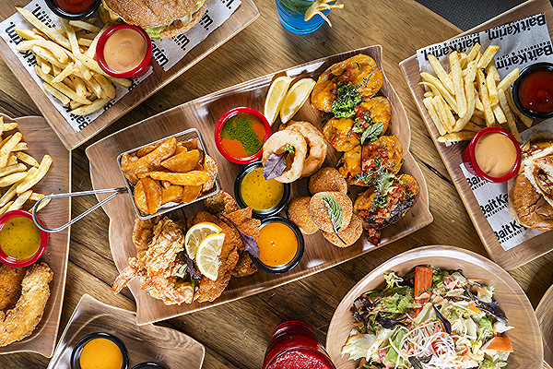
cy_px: 184
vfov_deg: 42.3
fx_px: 476
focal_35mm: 31
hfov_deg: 60.3
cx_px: 276
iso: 250
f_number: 9
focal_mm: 31
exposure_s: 1/160
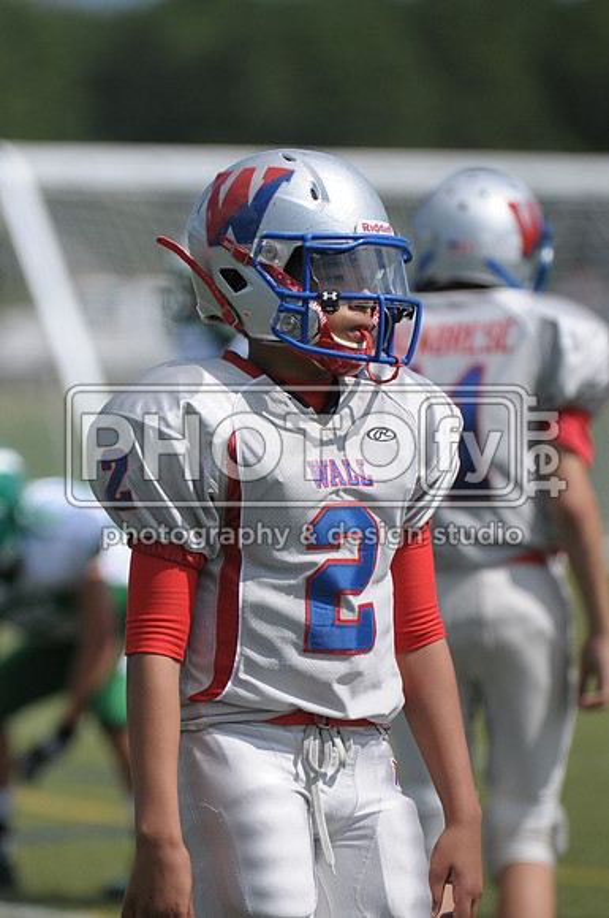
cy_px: 459
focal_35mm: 390
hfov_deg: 3.5
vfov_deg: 5.3
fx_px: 9925
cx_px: 304
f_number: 4
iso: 500
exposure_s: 1/6400
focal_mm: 260
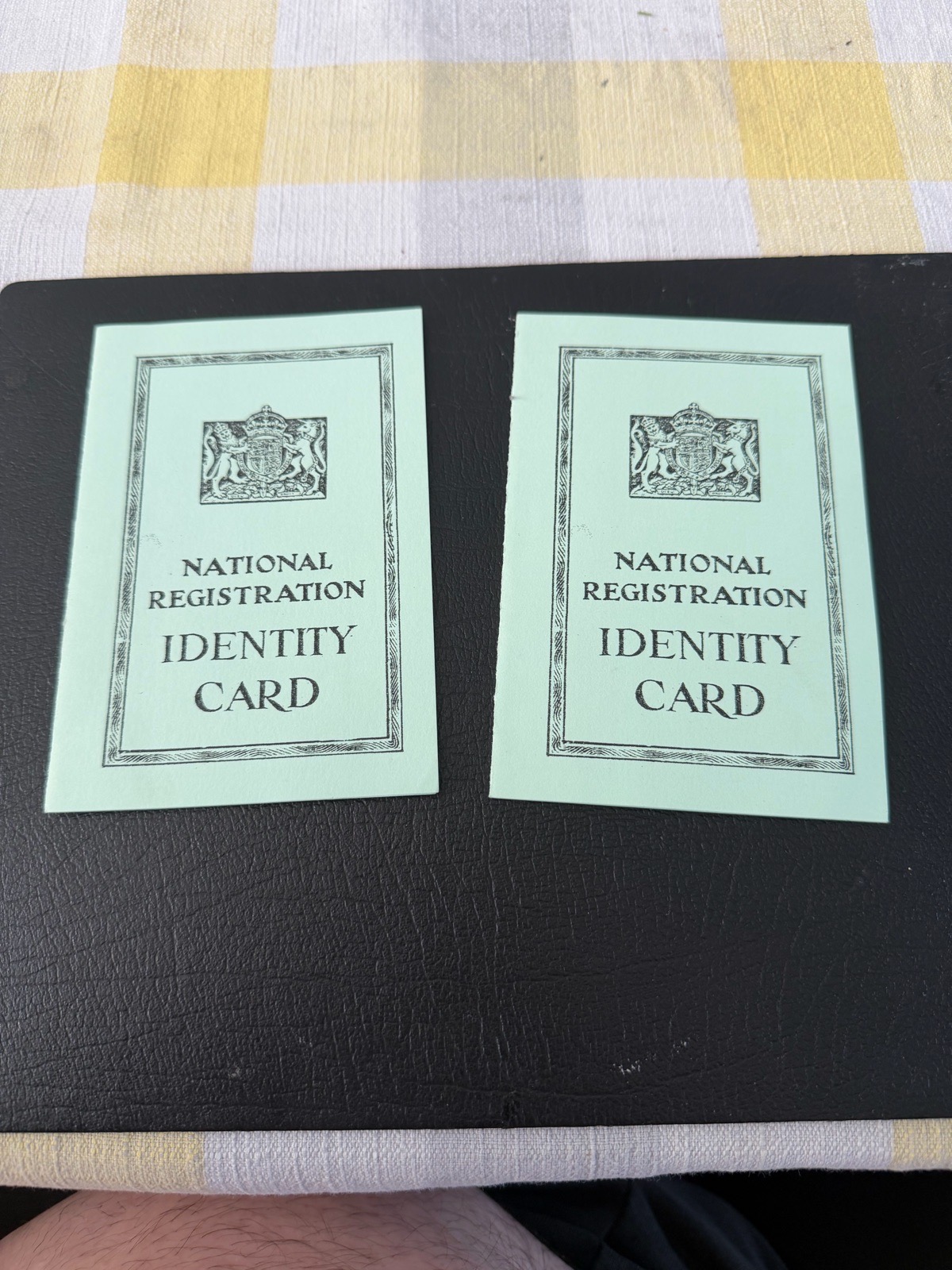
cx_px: 476
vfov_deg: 71.6
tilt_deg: -69.7
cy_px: 635
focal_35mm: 24
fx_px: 880
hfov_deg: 56.8
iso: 125
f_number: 1.78
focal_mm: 6.76
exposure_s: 1/100
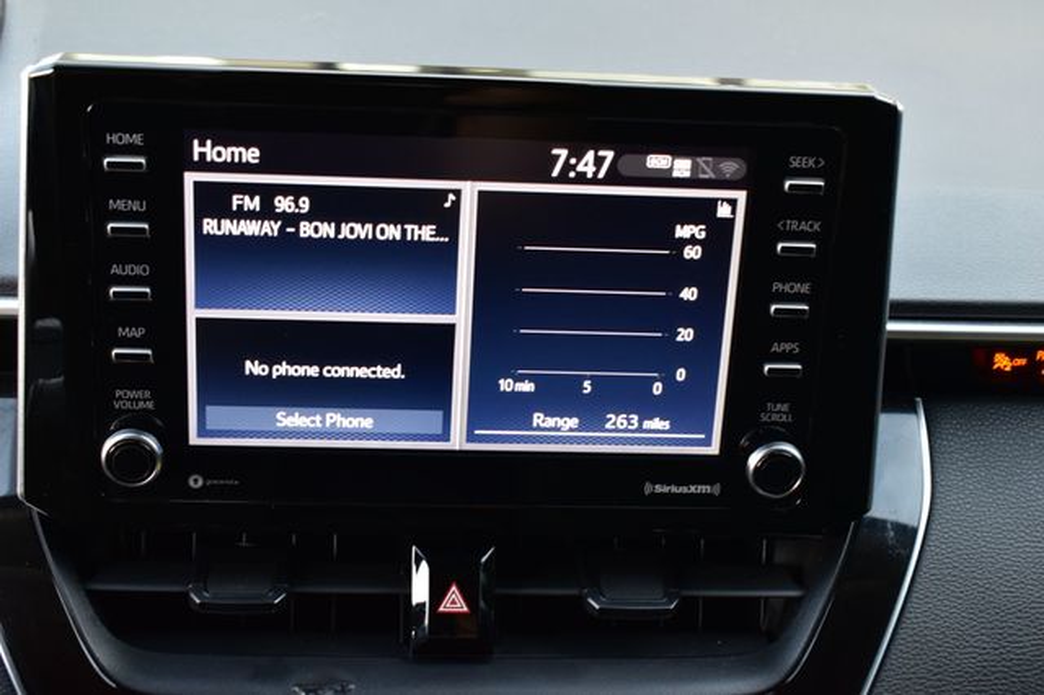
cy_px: 348
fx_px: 1565
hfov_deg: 36.9
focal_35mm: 54
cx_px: 522
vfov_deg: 25.0
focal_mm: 36
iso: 900
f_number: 6.3
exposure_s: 1/15
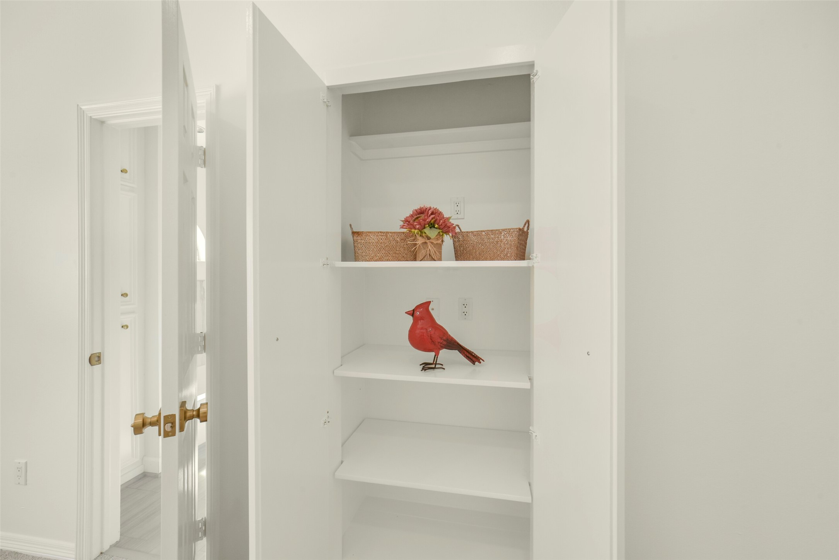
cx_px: 420
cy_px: 280
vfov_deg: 81.2
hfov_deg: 104.2
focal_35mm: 14
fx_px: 326
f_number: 11
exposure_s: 1/50
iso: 500
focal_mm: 14
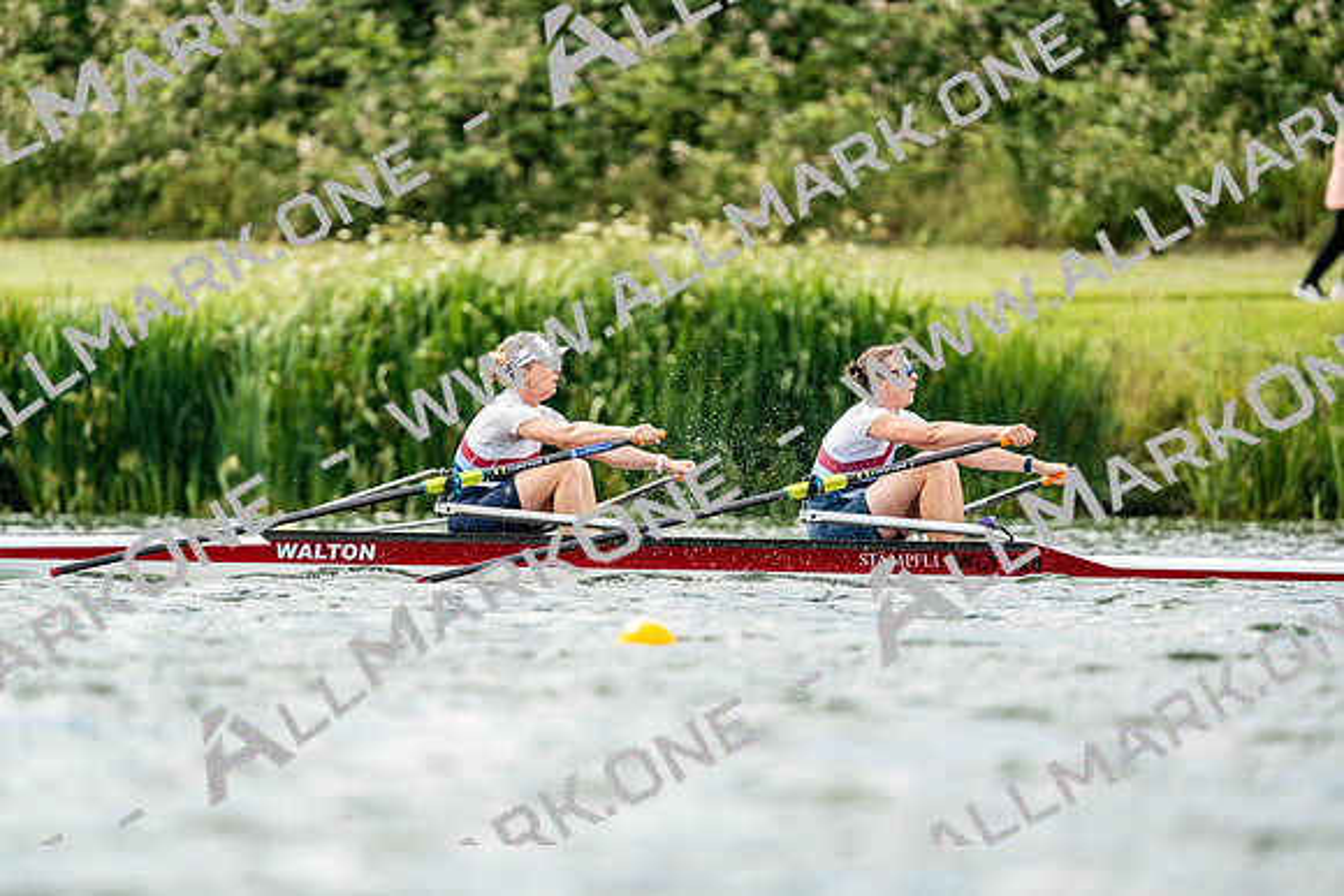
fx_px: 22404
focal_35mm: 600
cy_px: 448
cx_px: 672
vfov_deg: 2.3
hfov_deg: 3.4
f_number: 6.3
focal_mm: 600
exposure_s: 1/2000
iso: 640
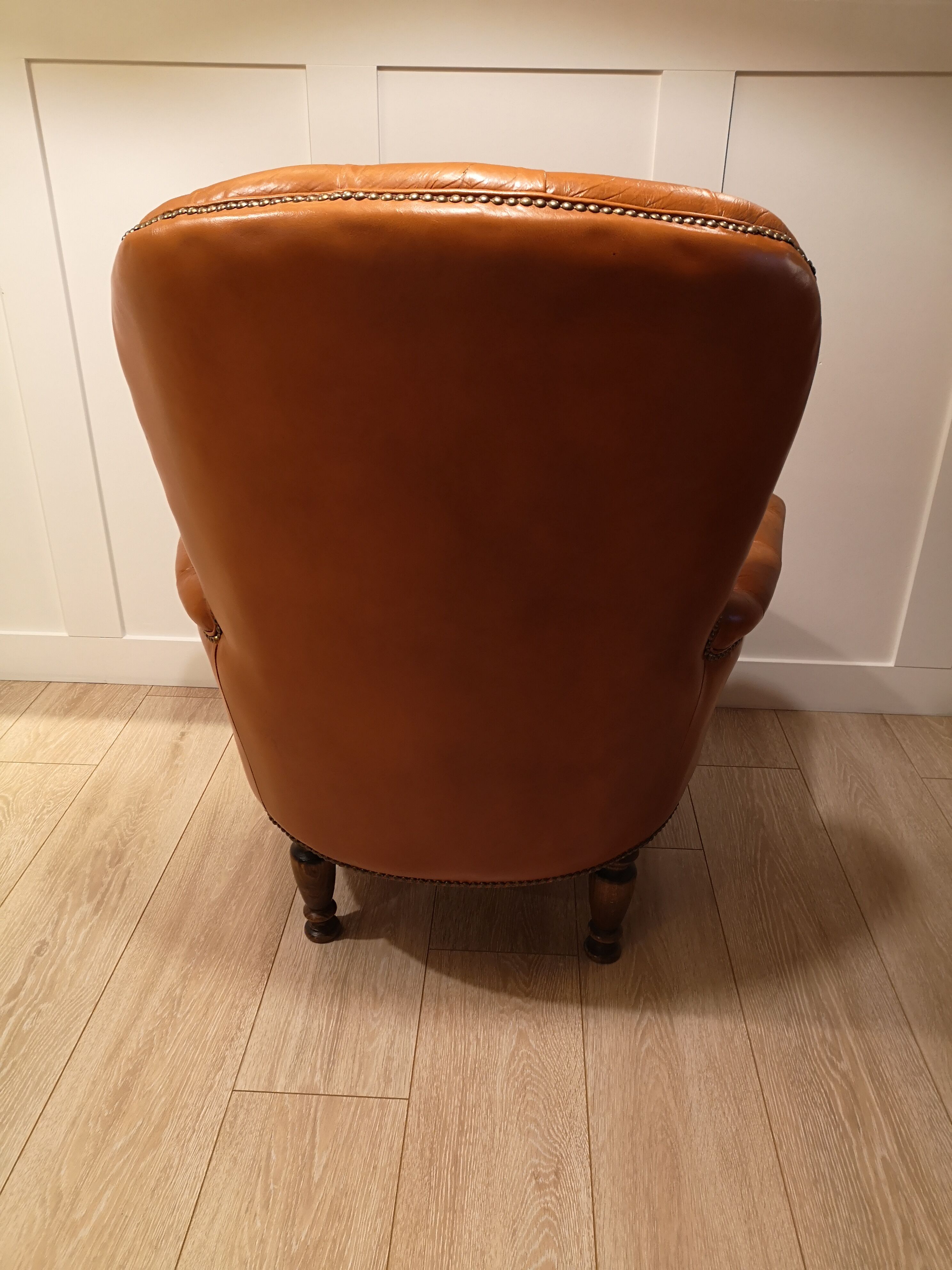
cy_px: 635
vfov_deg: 65.3
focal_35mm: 27
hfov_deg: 51.4
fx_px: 990
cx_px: 476
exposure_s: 1/33.3
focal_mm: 3.95
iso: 160
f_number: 1.8
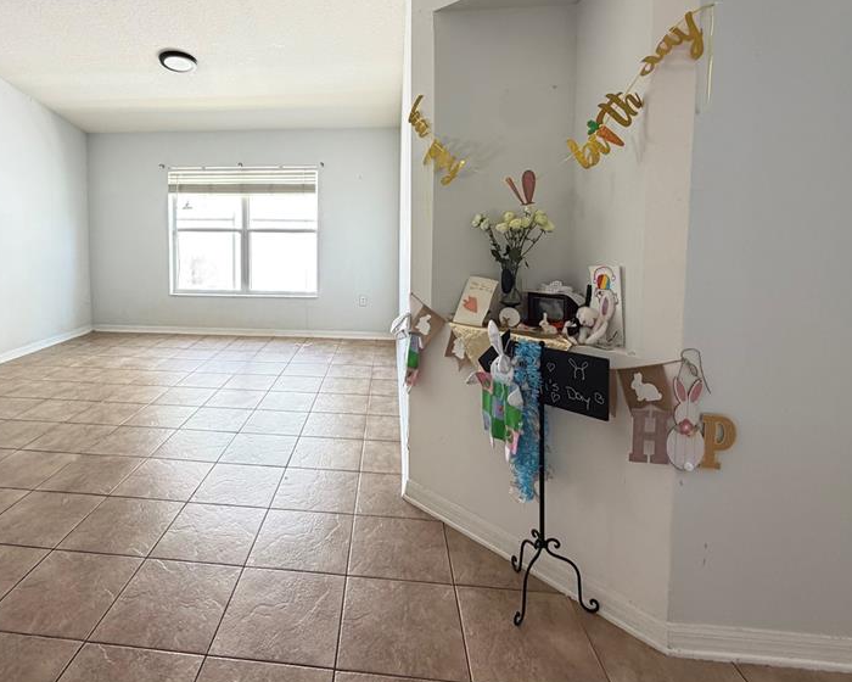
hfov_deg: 79.3
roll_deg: +0.1
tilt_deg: -3.4
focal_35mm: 20
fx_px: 504
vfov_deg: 66.9
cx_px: 333
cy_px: 250
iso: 320
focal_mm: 2.22
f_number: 2.2
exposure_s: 1/73
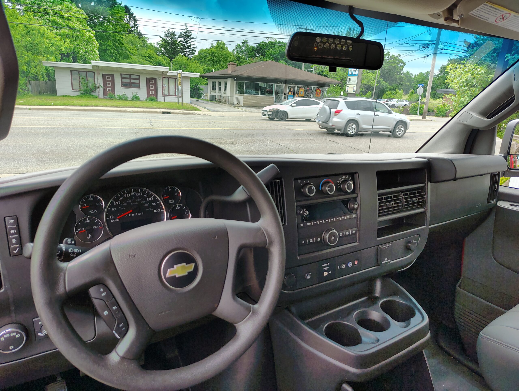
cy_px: 196
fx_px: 360
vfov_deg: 56.9
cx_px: 260
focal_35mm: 24
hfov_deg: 71.5
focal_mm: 5.56
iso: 154
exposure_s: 1/120
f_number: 1.8
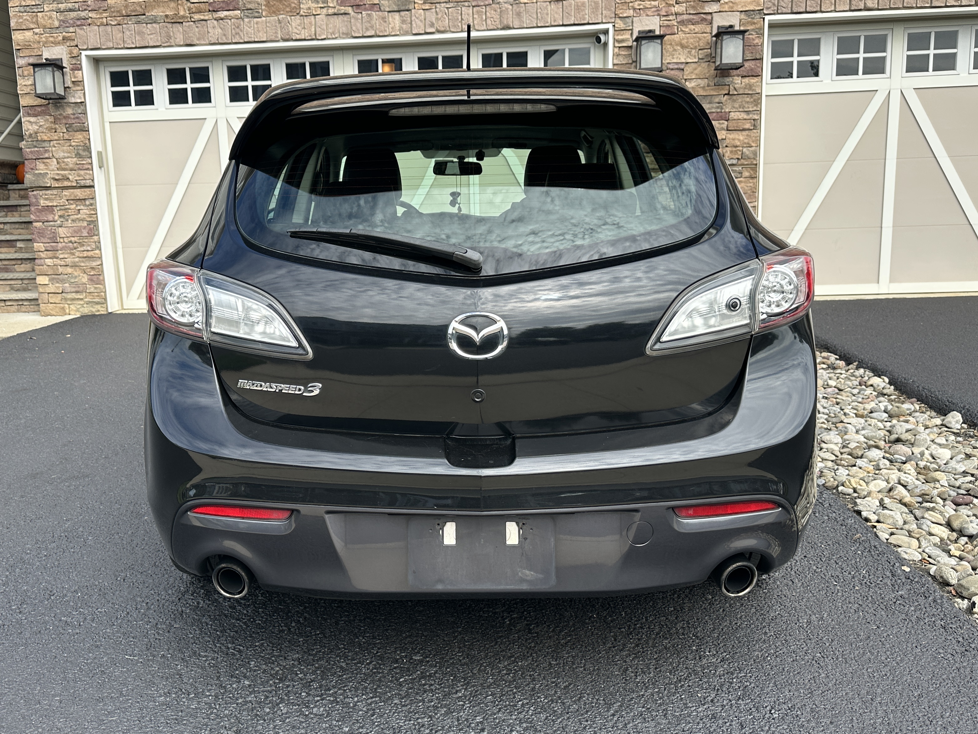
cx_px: 425
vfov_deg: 45.4
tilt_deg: -10.0
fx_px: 876
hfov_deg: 58.2
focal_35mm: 31
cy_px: 385
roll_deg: +1.2
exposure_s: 1/1198
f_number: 1.78
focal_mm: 6.86
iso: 80
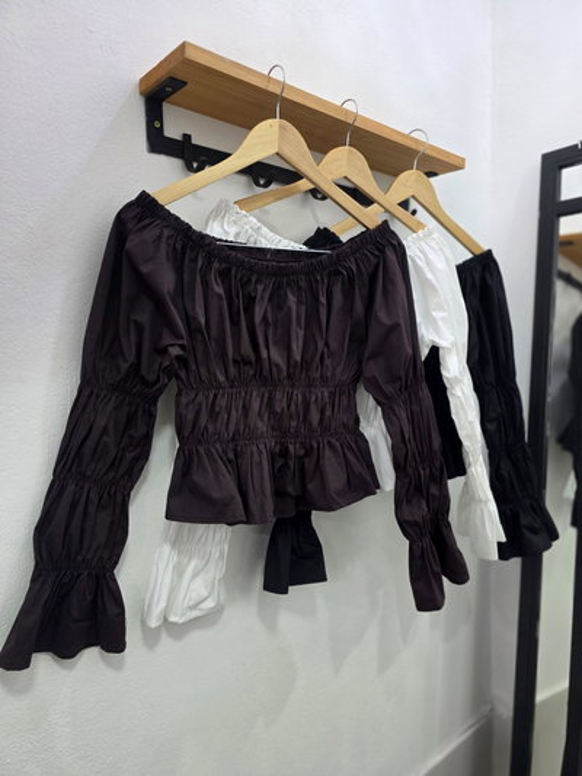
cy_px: 388
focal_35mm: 23
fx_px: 515
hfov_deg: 58.9
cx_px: 291
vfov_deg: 73.9
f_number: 1.7
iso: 250
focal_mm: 6.3
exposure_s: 1/101
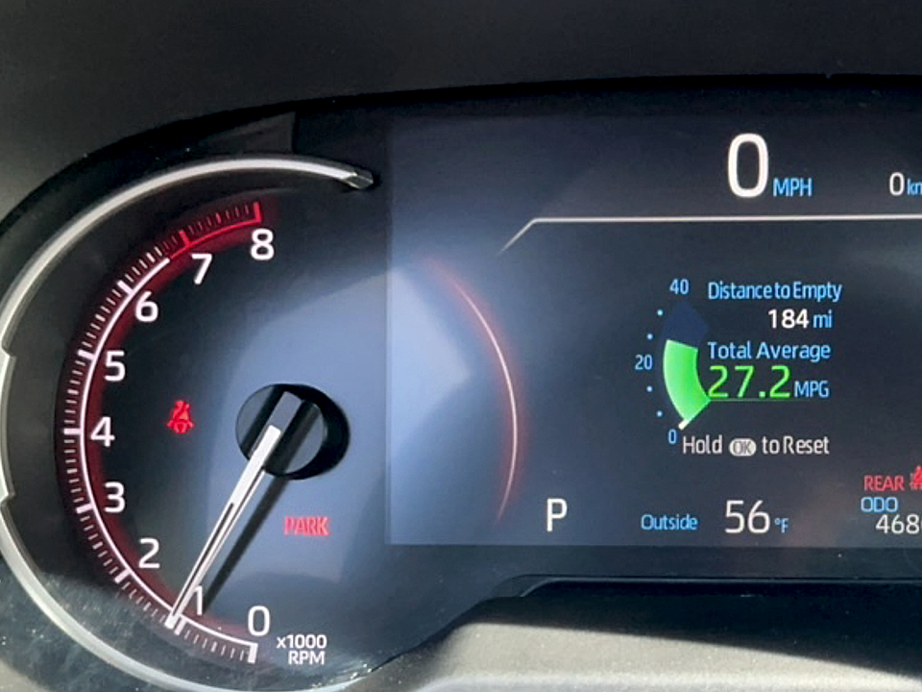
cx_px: 742
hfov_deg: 36.8
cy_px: 507
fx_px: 1332
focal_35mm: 50
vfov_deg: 28.7
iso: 100
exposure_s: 1/60
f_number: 1.8
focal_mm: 3
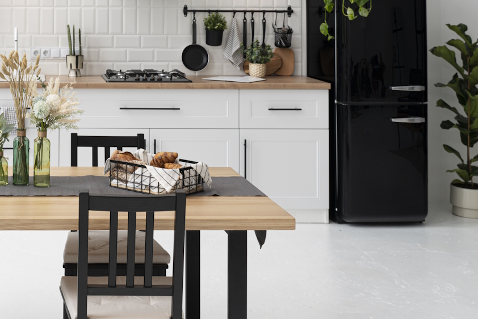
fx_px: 823
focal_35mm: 62
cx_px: 54
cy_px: 80
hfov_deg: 31.0
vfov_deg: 21.7
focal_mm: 29
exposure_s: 1/5
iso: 100
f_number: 8
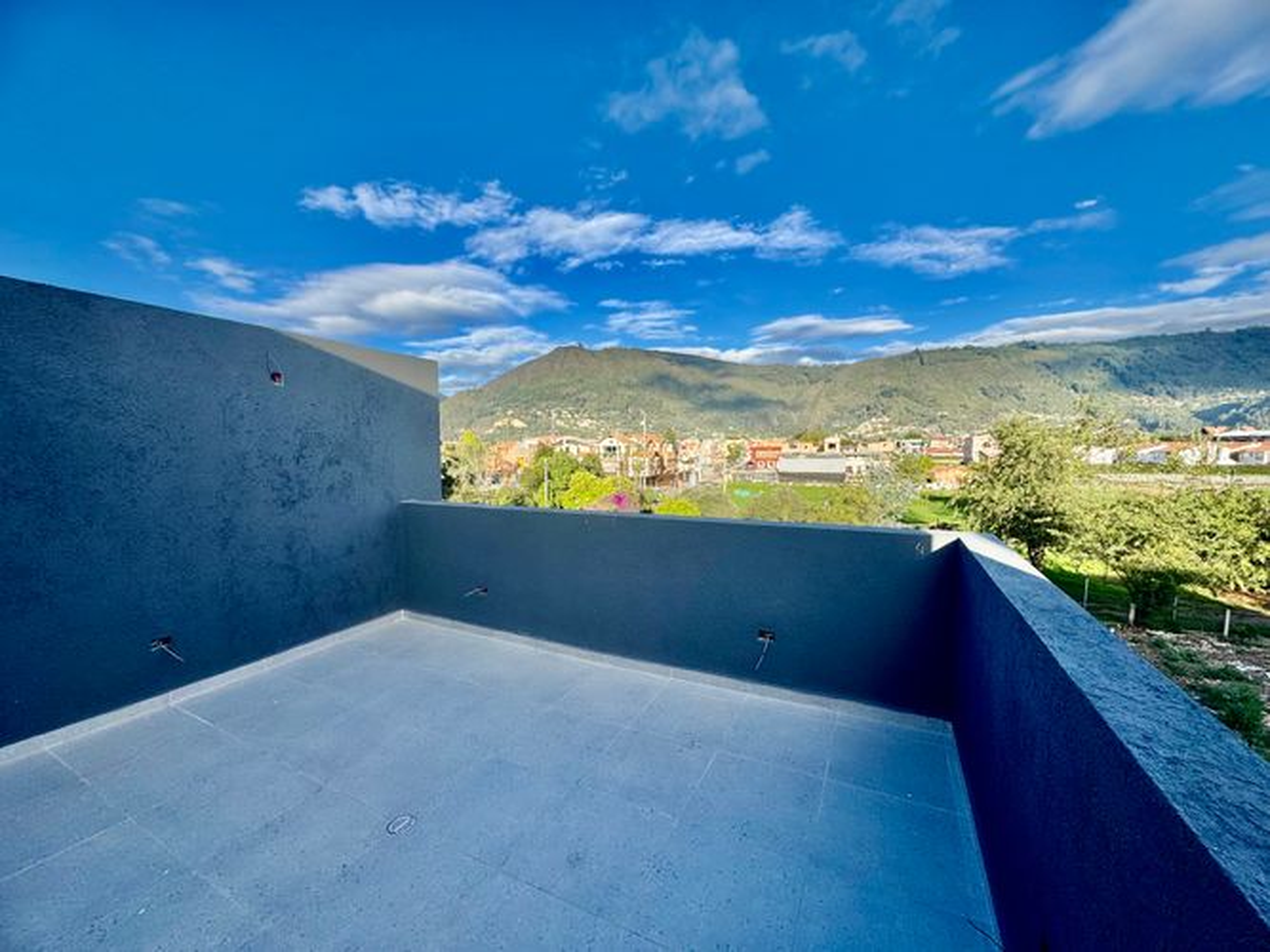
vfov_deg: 85.7
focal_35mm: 14
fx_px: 514
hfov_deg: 102.1
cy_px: 476
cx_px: 635
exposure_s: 1/1006
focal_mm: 2.22
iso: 40
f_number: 2.2
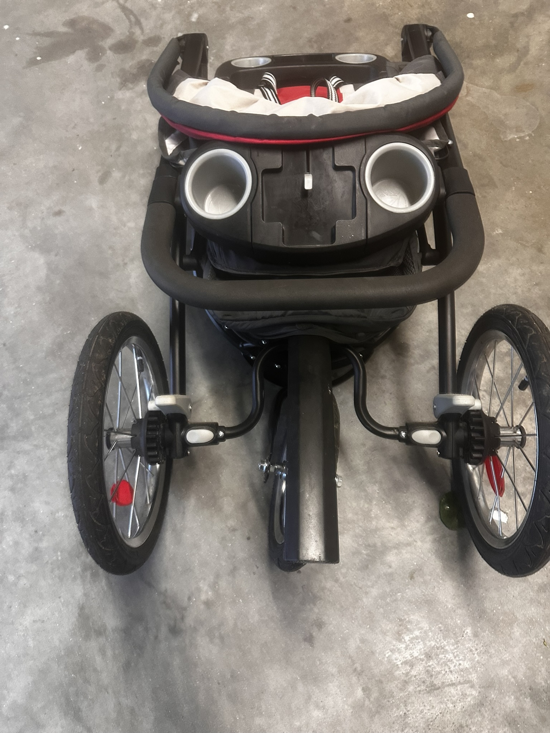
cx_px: 275
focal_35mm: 24
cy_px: 366
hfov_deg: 56.8
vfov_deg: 71.6
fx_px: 508
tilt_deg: -73.9
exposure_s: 1/60
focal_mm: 6.86
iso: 400
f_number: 1.78
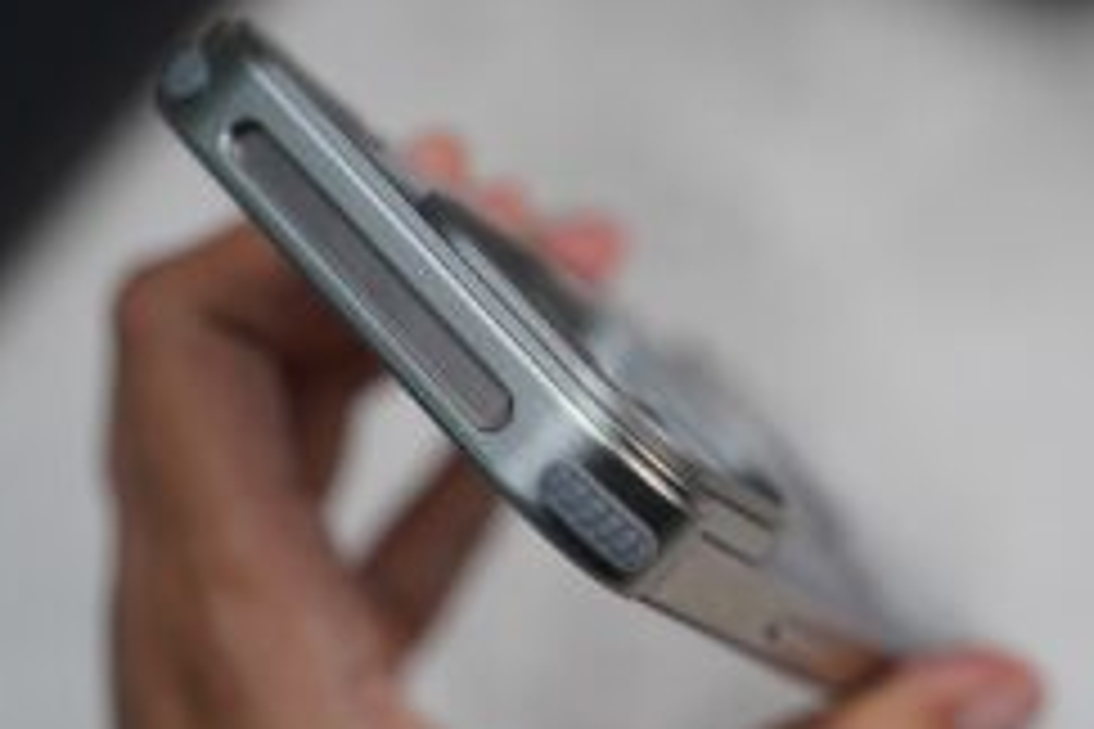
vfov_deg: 14.1
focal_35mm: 97
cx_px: 558
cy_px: 376
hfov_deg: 21.0
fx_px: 2947
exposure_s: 1/60
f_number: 4
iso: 500
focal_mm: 59
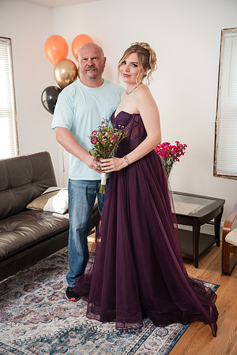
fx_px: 385
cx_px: 118
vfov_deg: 49.6
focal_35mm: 39
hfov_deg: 34.2
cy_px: 178
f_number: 3.2
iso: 800
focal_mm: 39
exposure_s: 1/250
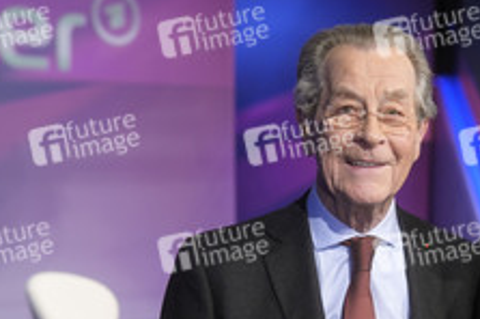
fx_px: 1212
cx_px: 457
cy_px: 302
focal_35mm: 91
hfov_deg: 21.8
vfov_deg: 14.8
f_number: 2.2
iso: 640
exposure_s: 1/160
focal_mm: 30
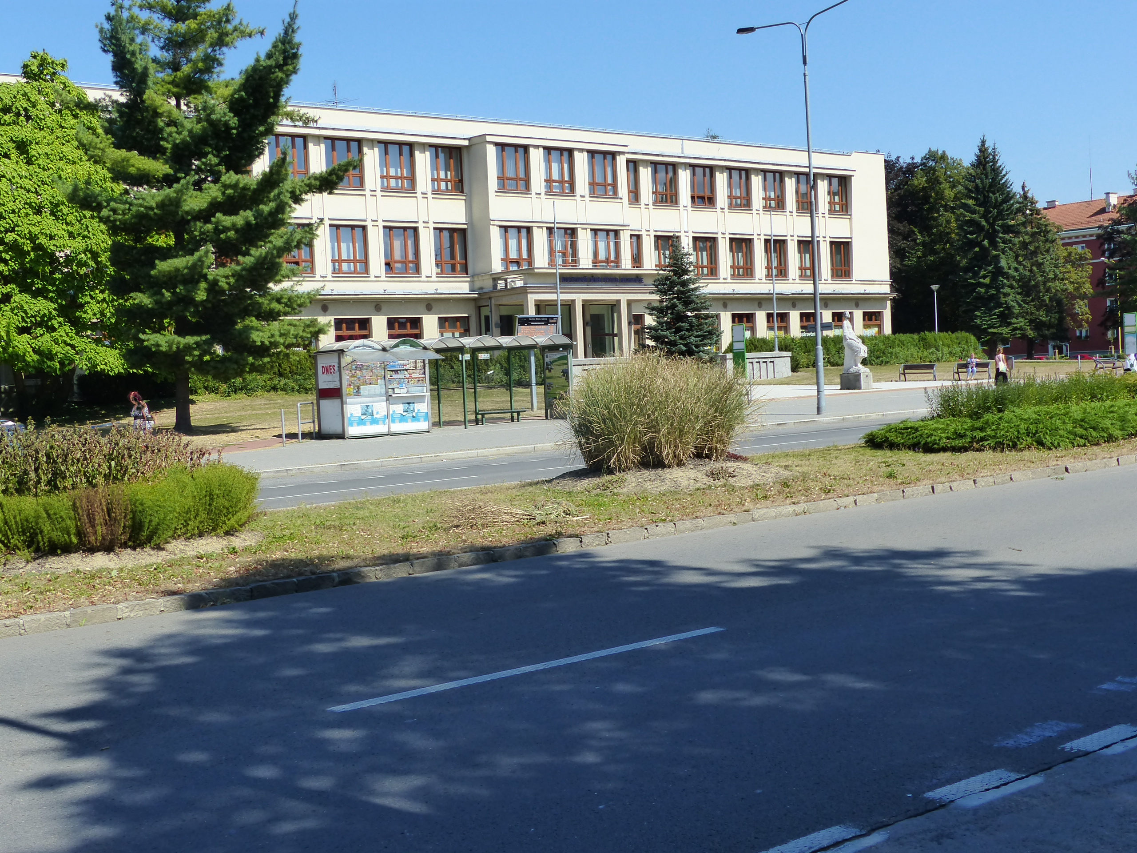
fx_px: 1478
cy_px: 426
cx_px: 568
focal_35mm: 45
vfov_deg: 32.2
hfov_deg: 42.1
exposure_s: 1/800
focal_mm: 7.8
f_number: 4.5
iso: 200
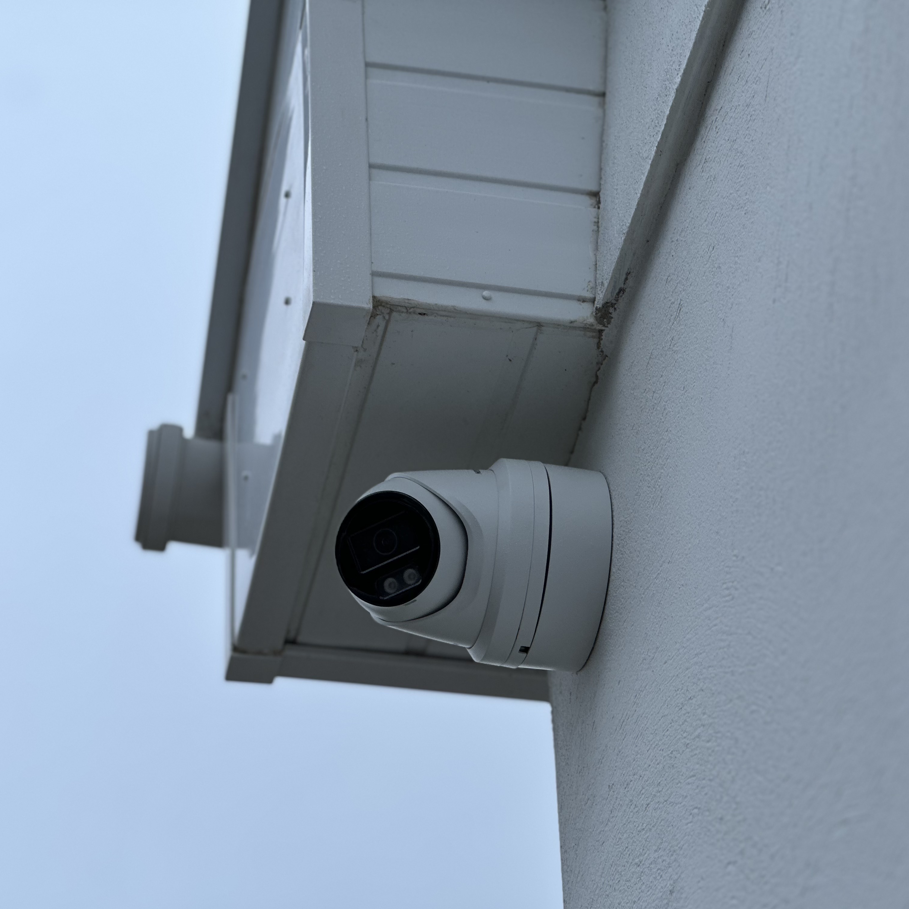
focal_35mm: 91
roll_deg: +3.1
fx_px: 2704
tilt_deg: +39.5
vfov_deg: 19.1
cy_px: 455
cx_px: 553
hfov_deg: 19.1
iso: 25
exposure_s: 1/121
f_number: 2.8
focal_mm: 9
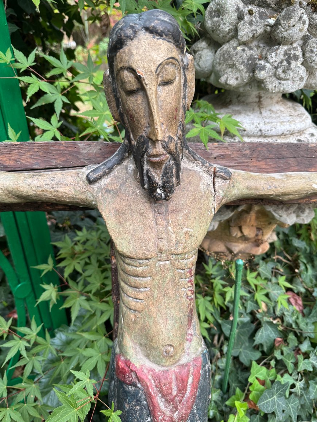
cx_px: 158
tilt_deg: -31.2
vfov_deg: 69.4
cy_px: 212
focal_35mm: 25
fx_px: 305
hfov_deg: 54.9
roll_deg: -1.7
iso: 125
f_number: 1.78
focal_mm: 6.76
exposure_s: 1/121
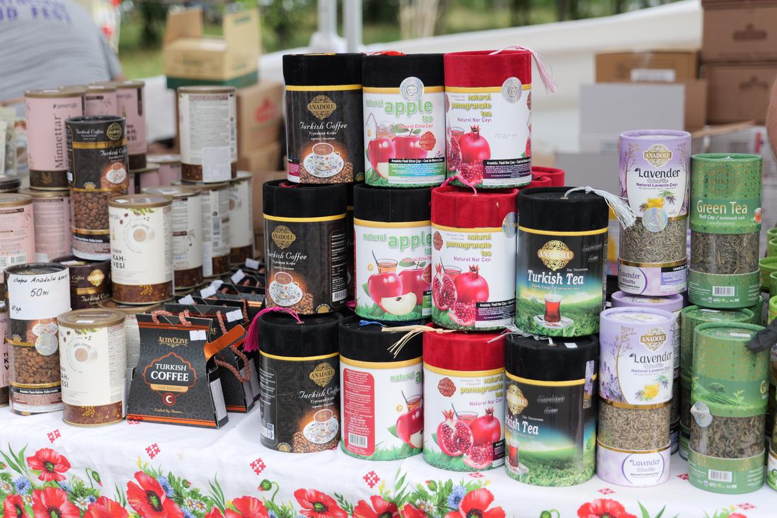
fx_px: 1230
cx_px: 388
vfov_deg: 23.8
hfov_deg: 35.1
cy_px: 259
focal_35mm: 57
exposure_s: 1/1000
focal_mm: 57
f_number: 4
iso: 400
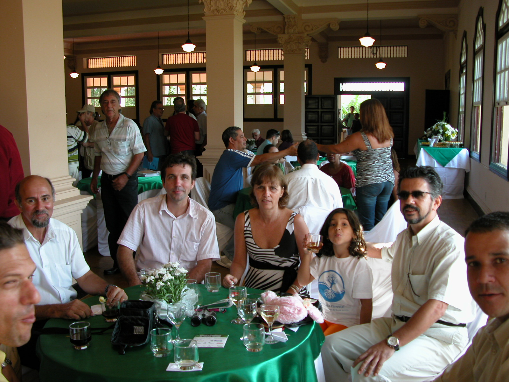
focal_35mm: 35
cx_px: 254
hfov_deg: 52.6
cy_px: 191
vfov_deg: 40.7
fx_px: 515
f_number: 2.8
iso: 100
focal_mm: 8.9
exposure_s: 1/49.8
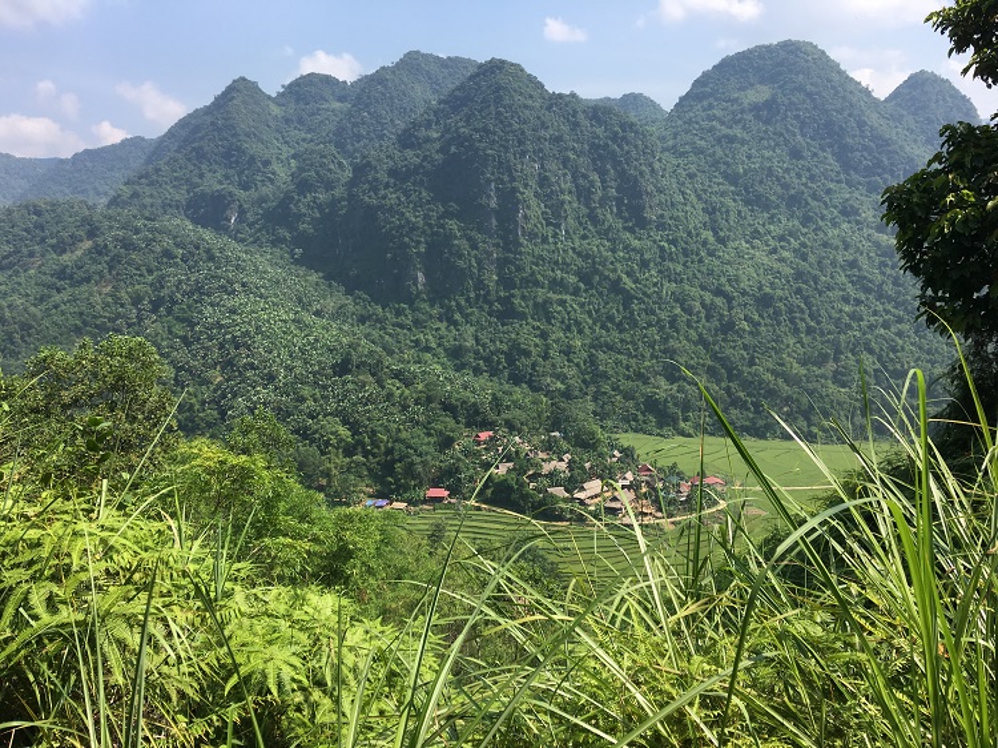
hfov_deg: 61.7
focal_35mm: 29
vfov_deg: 48.2
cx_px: 499
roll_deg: +1.5
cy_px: 374
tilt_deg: -7.1
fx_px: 836
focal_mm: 4.15
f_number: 2.2
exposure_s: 1/1012
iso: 25
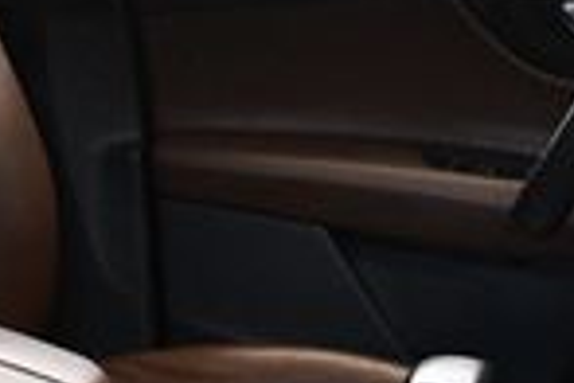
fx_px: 2503
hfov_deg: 12.9
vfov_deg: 8.7
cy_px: 317
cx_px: -16
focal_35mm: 157
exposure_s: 1/125
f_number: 3.5
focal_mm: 18
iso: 2000
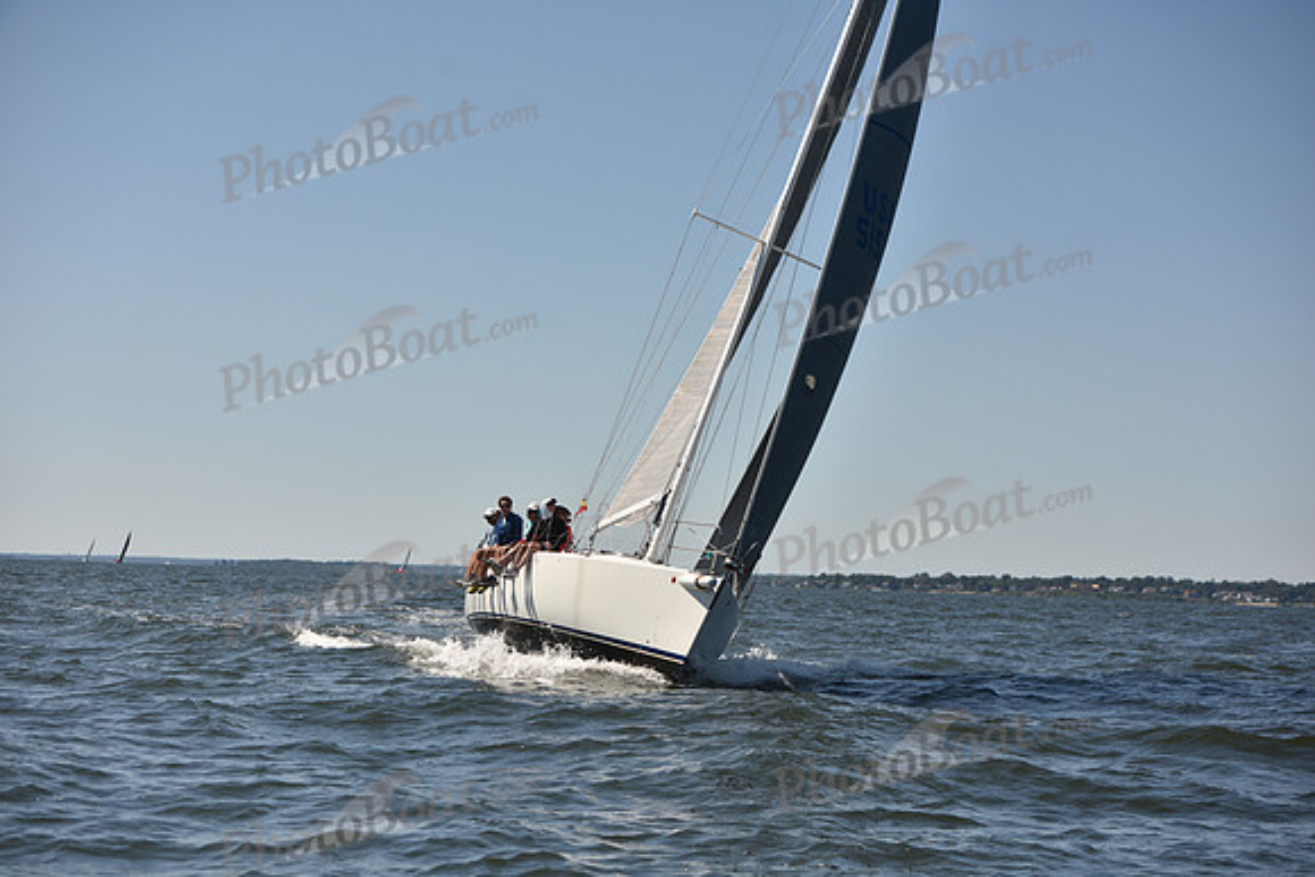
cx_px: 658
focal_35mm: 70
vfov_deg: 19.5
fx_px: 2557
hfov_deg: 28.8
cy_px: 438
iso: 250
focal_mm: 70
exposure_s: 1/1600
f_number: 4.5
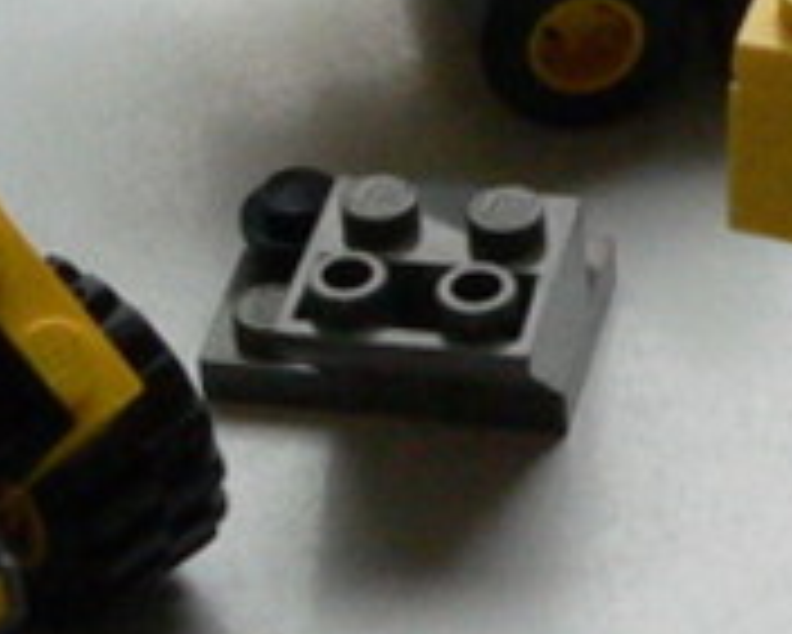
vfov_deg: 8.6
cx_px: 616
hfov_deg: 10.7
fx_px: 4222
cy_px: 465
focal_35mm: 180
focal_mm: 6
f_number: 4
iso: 400
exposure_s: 1/160
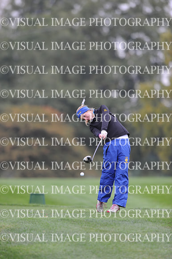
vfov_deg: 5.2
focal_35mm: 400
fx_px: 2870
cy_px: 130
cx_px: 86
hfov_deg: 3.4
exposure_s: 1/2000
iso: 1250
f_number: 4
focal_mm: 400
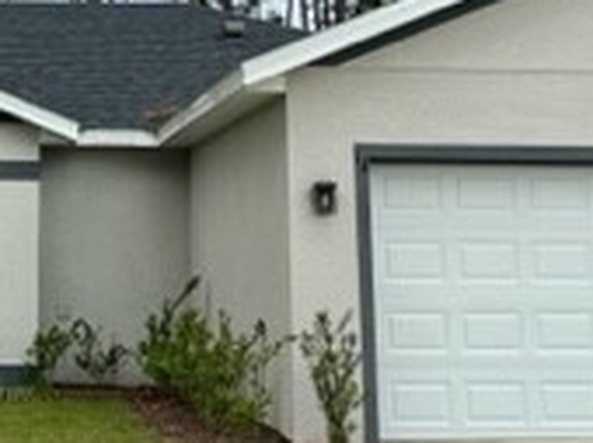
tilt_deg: +10.2
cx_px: 49
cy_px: -45
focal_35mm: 98
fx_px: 1676
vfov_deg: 14.7
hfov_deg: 19.7
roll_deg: -0.2
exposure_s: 1/1645
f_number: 1.5
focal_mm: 5.7
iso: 50
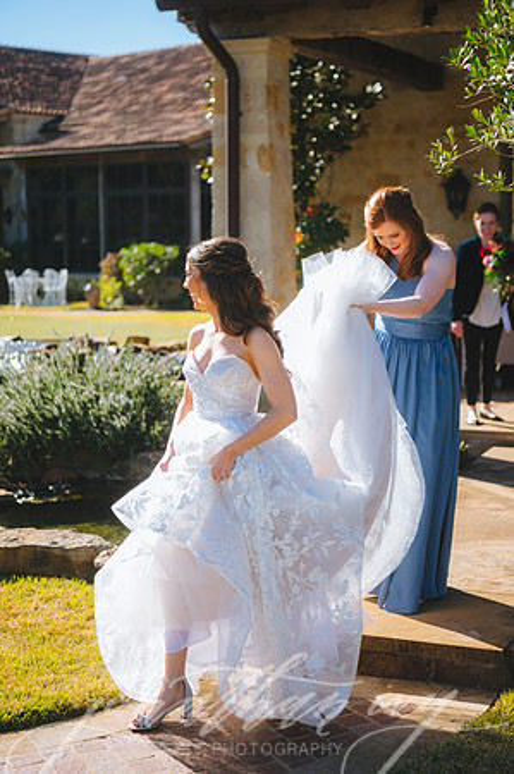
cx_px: 257
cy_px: 387
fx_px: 1331
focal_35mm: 62
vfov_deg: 32.4
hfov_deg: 21.9
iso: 50
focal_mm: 62
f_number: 2.8
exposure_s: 1/500
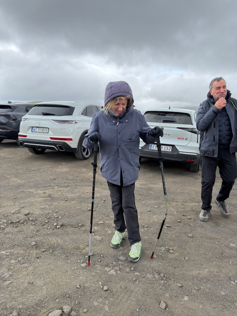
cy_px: 158
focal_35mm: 24
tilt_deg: -15.9
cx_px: 118
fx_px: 219
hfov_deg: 56.8
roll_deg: +1.2
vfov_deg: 71.6
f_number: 1.78
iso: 80
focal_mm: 6.76
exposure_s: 1/1433
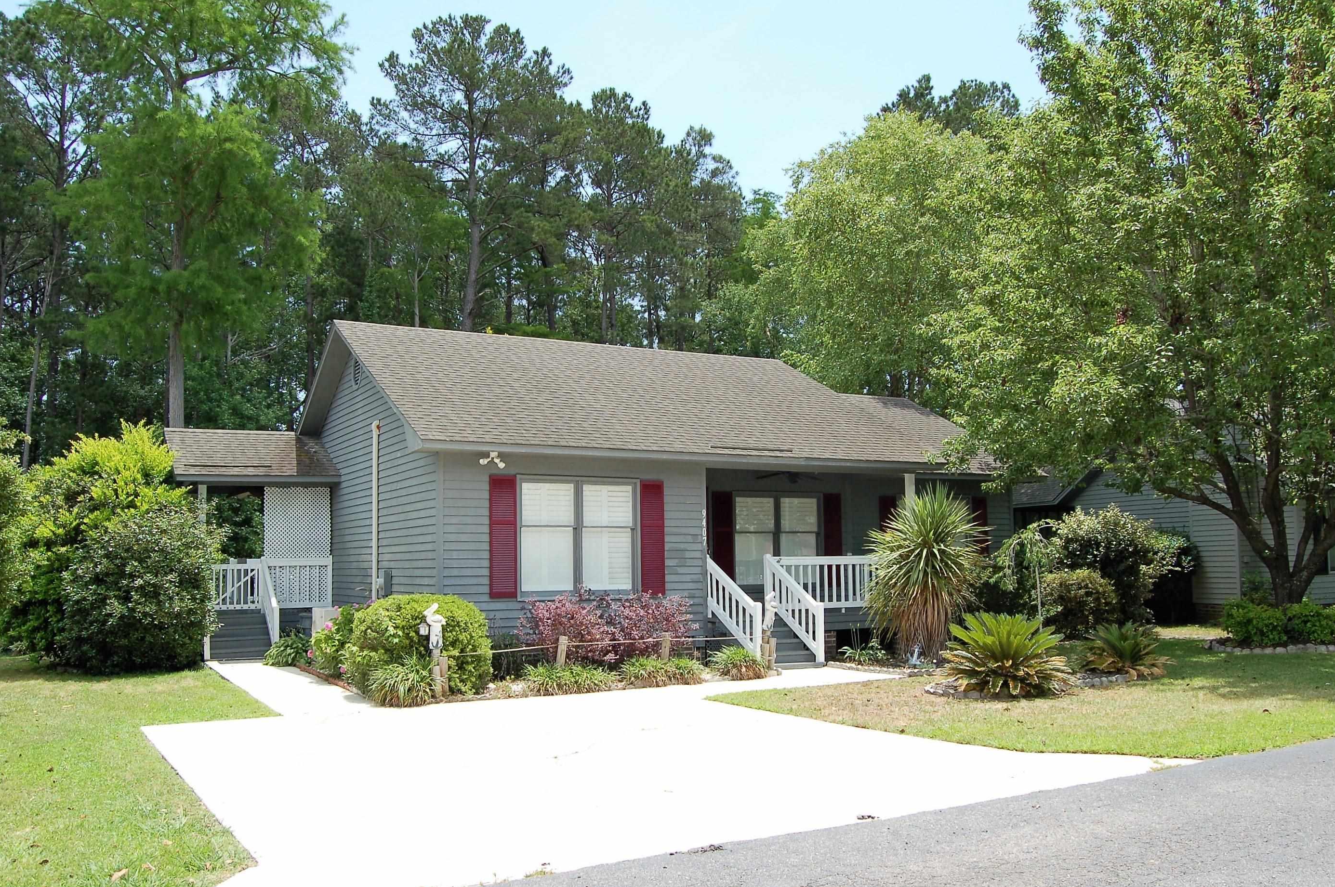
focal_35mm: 62
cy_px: 450
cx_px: 650
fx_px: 2297
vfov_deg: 21.9
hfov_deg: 32.4
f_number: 9
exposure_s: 1/320
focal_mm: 40
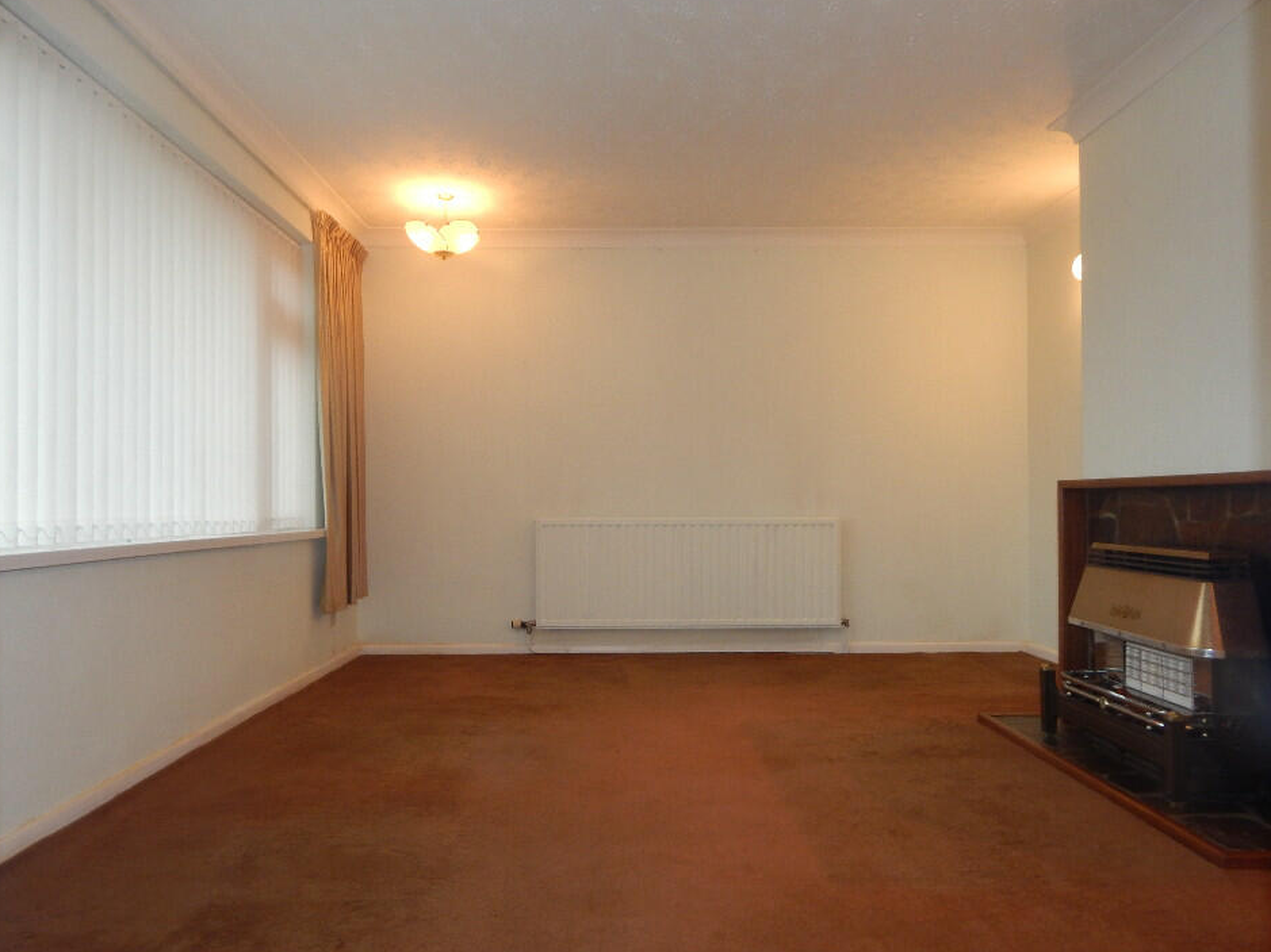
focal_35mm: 24
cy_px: 499
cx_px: 623
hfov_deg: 71.6
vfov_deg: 56.8
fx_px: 881
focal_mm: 4
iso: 200
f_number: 3
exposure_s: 1/30
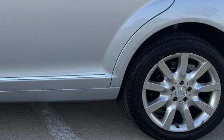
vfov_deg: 13.4
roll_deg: -0.6
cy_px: -88
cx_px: -72
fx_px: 549
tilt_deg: -4.4
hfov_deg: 20.8
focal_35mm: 90
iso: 80
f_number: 1.78
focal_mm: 6.76
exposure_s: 1/1230
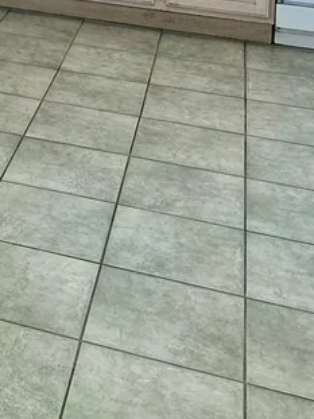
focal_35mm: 79
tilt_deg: -3.3
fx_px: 956
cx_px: -185
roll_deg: -1.2
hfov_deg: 16.6
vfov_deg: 20.9
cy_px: -214
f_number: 1.78
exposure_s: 1/125
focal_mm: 6.86
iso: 100
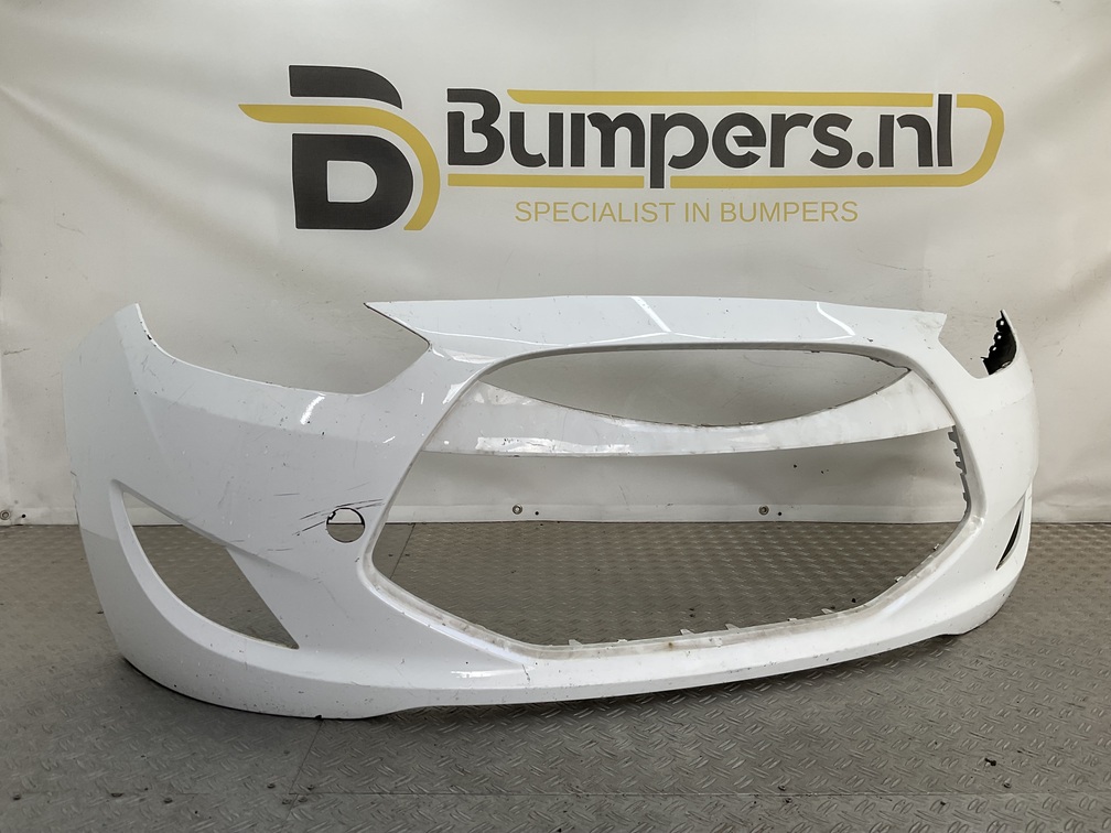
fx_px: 931
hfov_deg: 61.7
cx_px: 556
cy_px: 416
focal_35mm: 29
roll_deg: +0.4
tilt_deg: -9.8
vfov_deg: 48.2
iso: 16
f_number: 1.8
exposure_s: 1/322
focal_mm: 3
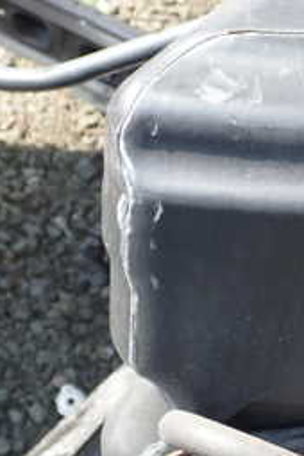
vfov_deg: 21.9
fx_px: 1178
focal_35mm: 93
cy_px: 173
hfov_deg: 13.7
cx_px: 472
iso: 100
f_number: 3.5
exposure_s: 1/80
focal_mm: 6.83
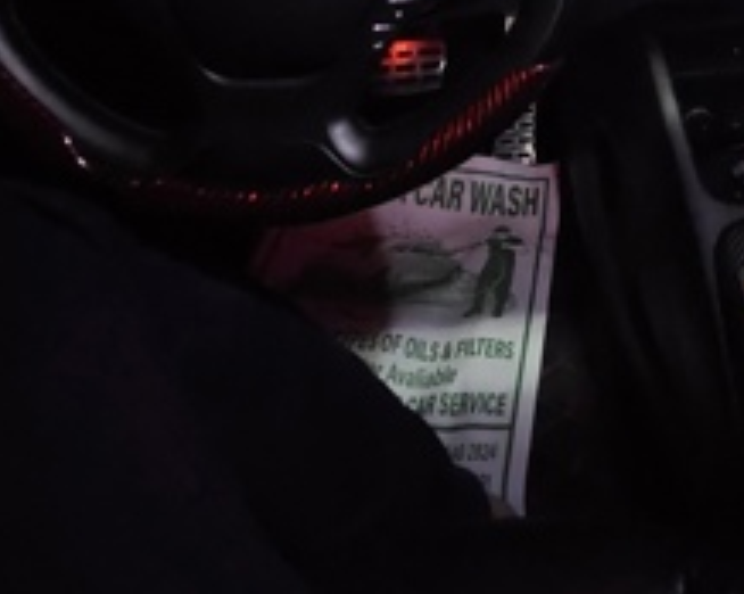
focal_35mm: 35
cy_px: -167
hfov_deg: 49.4
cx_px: 563
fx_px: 770
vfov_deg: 32.4
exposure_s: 1/25
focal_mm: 1.74
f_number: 2.2
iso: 1250
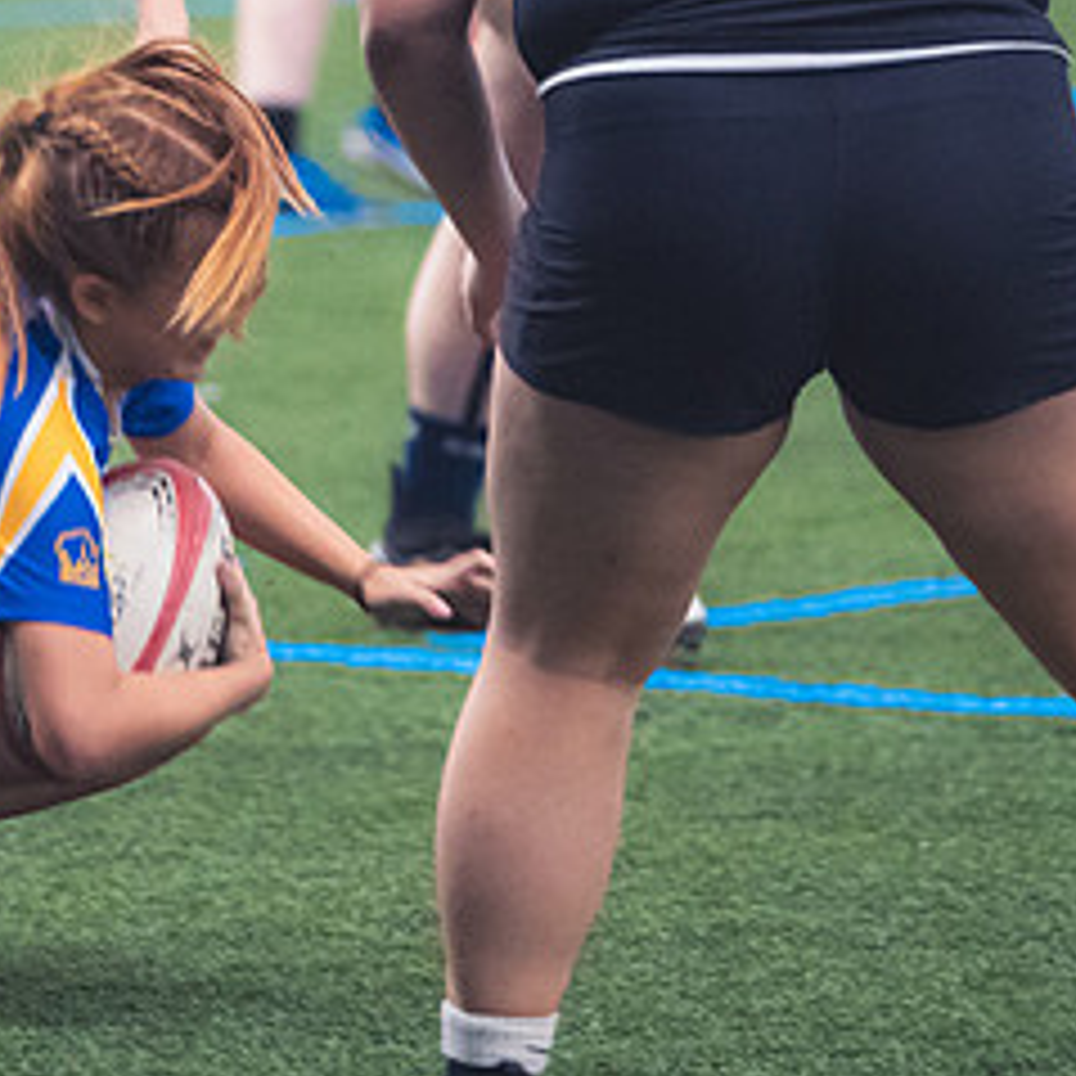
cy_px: 410
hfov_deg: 4.2
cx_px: -59
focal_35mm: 417
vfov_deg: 4.2
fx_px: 14665
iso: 5000
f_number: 2.8
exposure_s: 1/320
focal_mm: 135
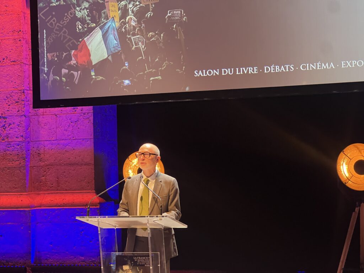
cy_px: 136
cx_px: 182
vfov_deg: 19.1
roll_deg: +1.2
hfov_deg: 25.3
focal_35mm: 77
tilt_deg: +3.2
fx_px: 810
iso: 640
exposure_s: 1/34
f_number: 2.8
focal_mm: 9
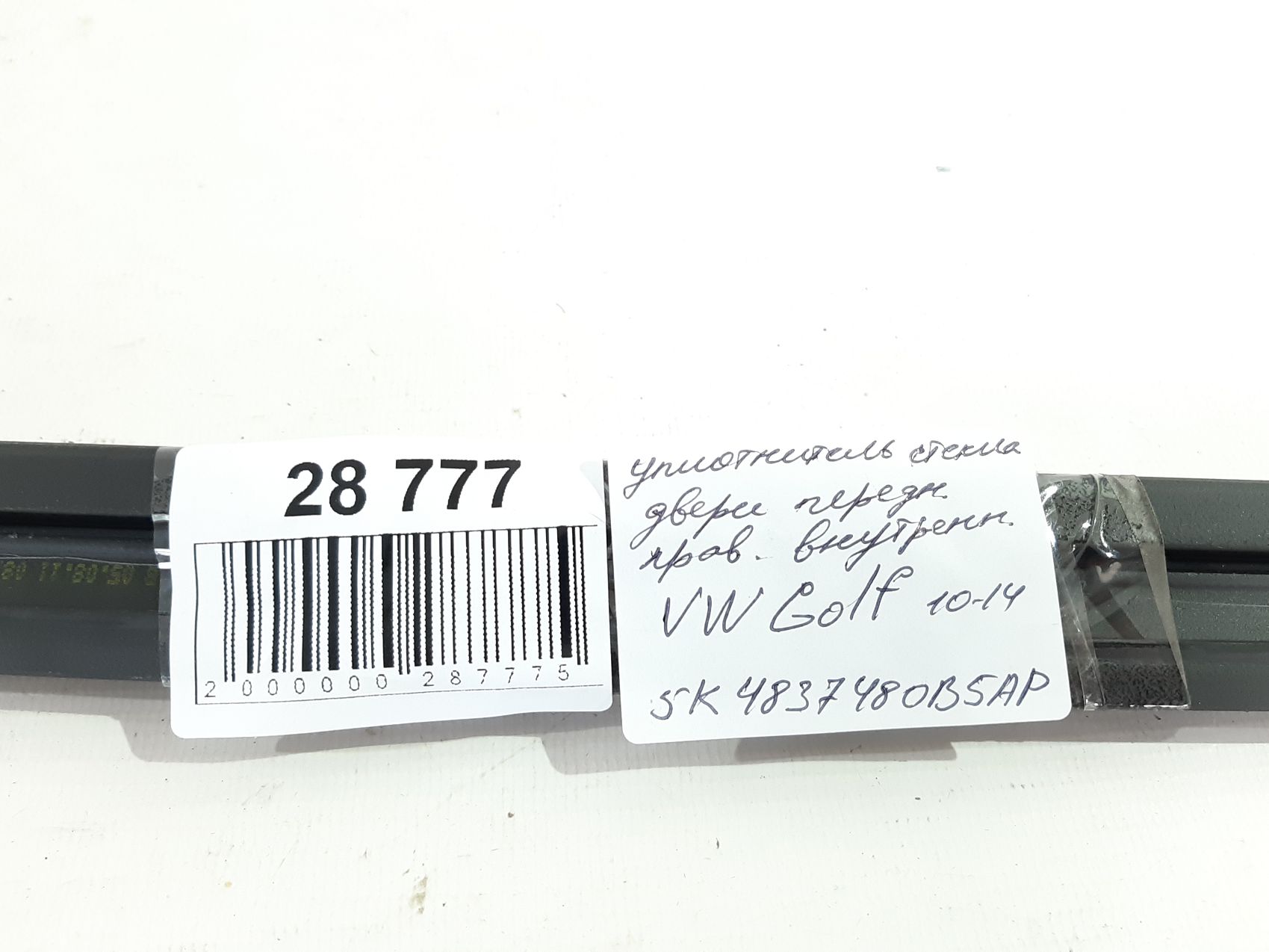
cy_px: 476
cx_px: 634
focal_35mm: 27
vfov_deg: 51.3
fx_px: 990
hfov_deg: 65.3
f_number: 1.7
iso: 160
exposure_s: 1/50
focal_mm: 3.93
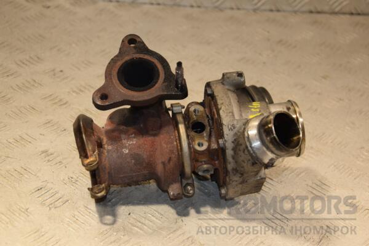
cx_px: 184
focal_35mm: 78
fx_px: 799
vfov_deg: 17.5
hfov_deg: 26.0
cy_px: 123
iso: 800
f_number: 5
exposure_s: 1/200
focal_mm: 52
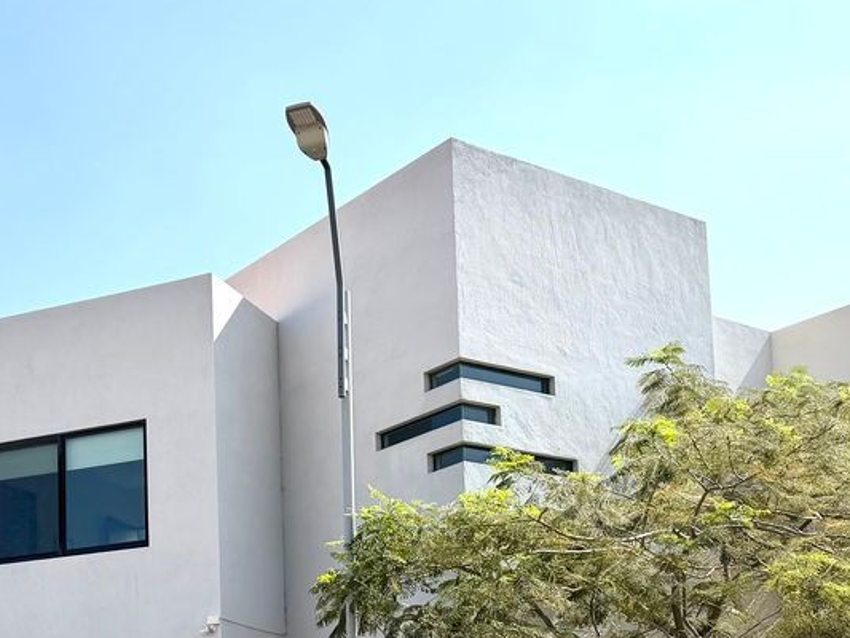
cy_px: 646
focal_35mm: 54
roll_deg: +1.3
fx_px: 1326
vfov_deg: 25.6
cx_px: 241
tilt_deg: +6.9
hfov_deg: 35.0
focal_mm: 6.76
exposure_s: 1/4167
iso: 100
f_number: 1.78
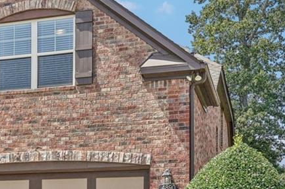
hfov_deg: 23.1
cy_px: 161
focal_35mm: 83
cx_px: -27
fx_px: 656
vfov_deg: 16.3
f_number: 8
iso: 400
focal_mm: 35
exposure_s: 1/1250
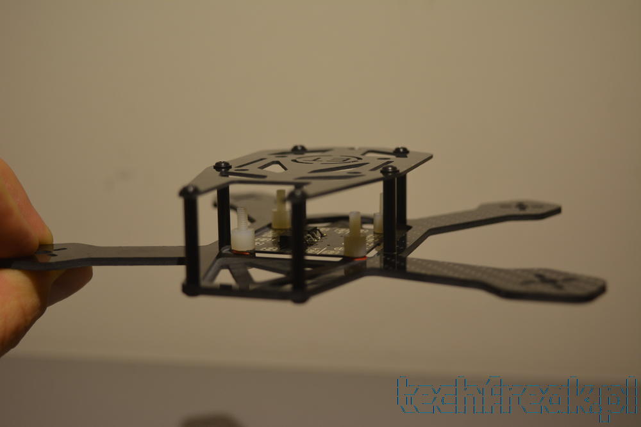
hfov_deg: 33.4
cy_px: 214
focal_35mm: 60
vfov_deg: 22.6
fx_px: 1068
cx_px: 320
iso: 400
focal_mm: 40
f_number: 5
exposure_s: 1/100
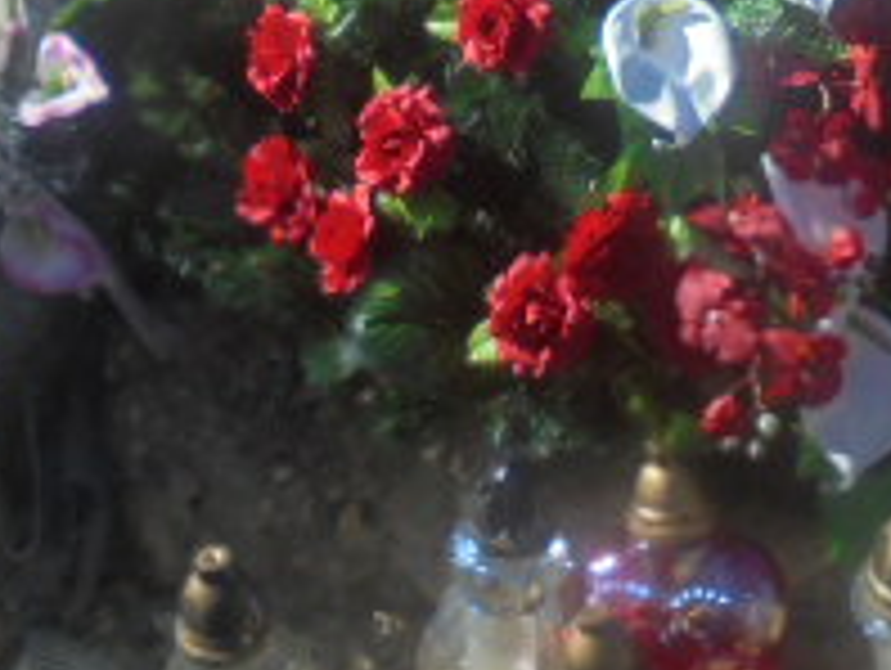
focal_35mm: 84
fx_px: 2165
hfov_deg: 23.2
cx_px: 544
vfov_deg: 16.6
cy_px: -216
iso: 100
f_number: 3.5
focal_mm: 4.6
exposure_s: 1/1000
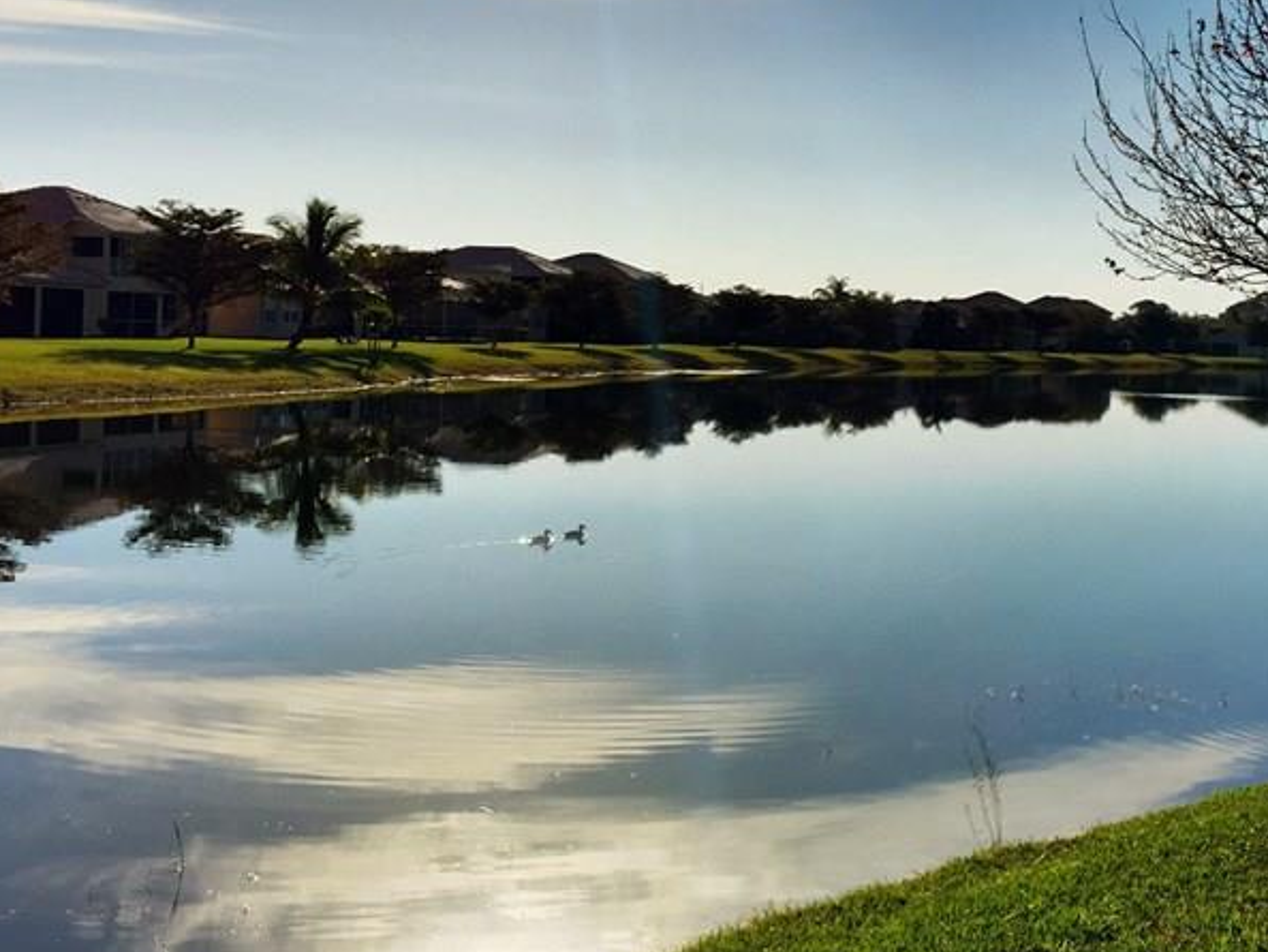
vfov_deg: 28.9
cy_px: 325
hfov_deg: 37.8
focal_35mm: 50
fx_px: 1832
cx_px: 834
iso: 25
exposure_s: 1/12821
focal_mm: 4.15
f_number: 2.2
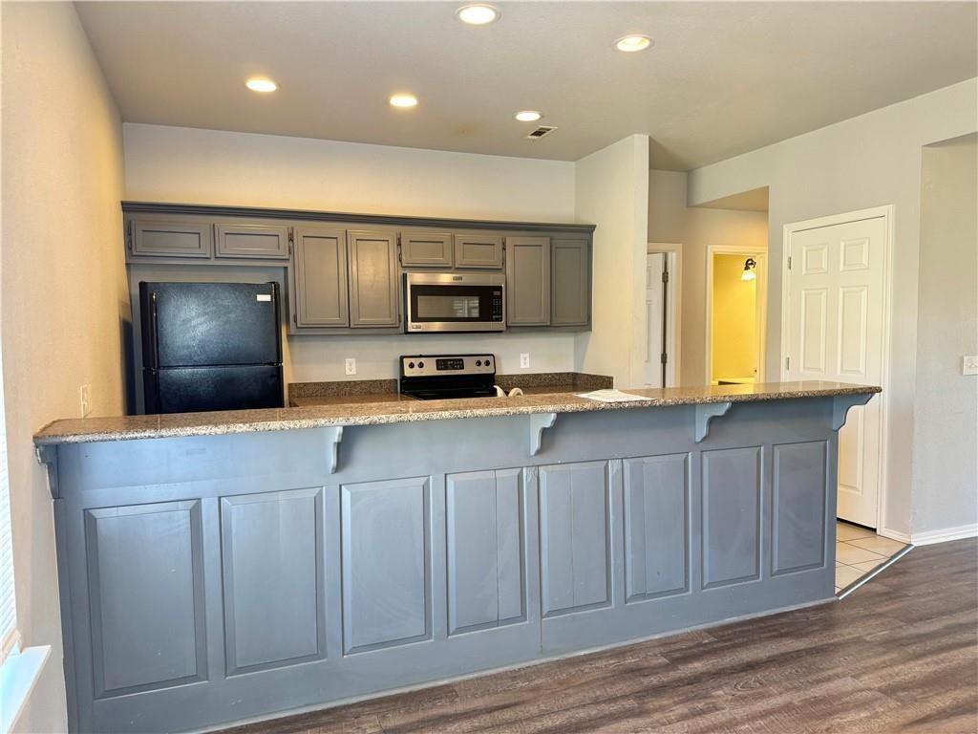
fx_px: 678
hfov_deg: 71.6
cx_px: 489
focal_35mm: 24
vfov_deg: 56.8
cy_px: 367
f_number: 1.78
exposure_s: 1/60
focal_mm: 6.76
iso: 200
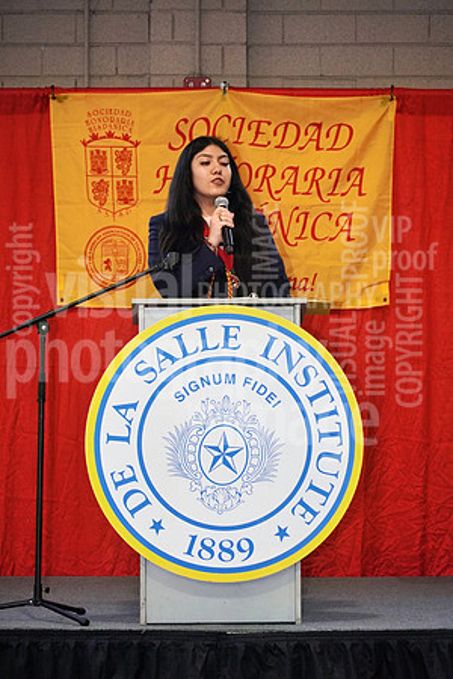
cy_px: 340
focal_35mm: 202
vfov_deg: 10.2
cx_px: 226
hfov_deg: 6.8
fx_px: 3822
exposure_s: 1/125
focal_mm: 135
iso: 3200
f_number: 5.6
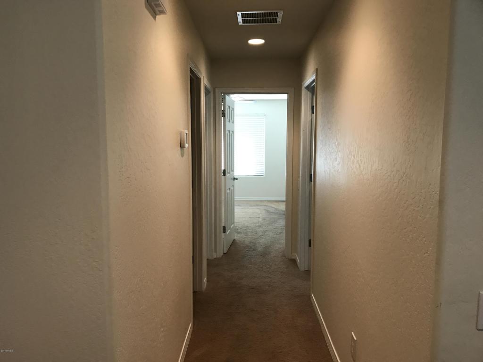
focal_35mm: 28
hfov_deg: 63.4
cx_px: 242
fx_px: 391
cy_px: 181
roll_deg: +0.3
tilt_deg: -3.5
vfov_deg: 49.7
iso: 40
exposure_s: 1/24
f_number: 1.8
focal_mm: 3.99
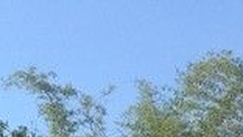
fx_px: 1612
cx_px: -89
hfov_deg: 8.5
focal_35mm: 250
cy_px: 349
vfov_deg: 4.7
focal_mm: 4.28
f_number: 2.4
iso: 50
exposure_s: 1/1042
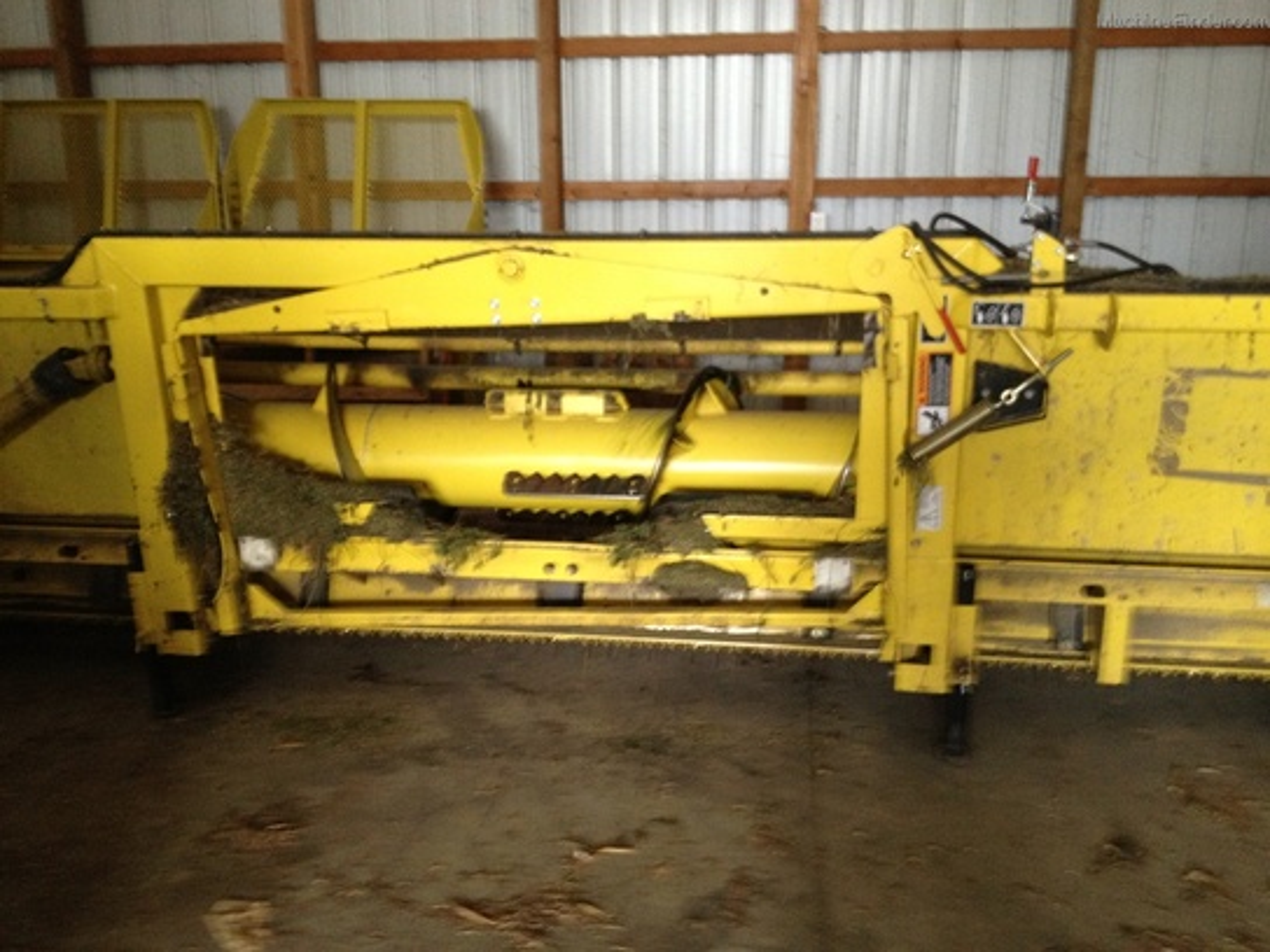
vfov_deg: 40.7
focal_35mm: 35
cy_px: 476
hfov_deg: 52.6
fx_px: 1284
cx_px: 635
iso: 250
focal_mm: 4.28
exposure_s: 1/20
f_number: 2.4
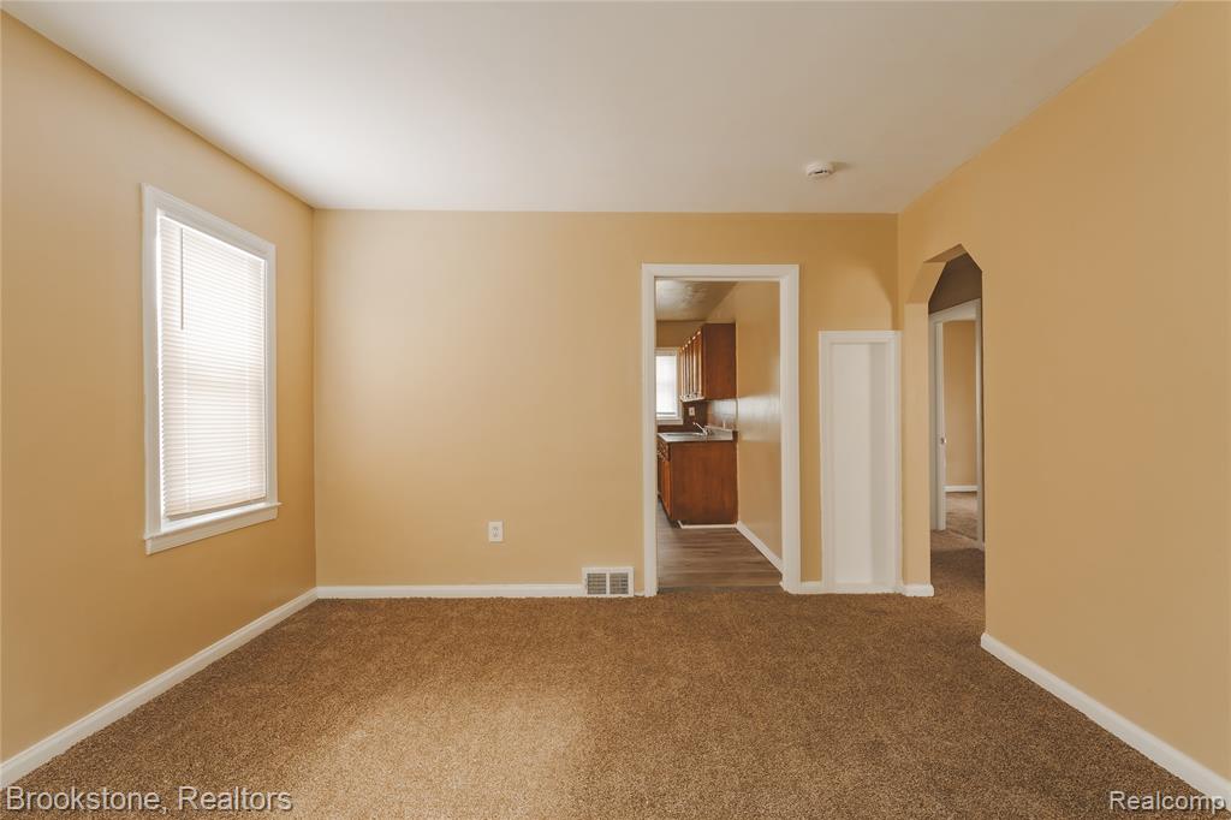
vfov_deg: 75.8
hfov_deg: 98.9
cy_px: 410
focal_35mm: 15
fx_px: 526
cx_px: 616
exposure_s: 1/3
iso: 250
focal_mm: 15.4
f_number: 18
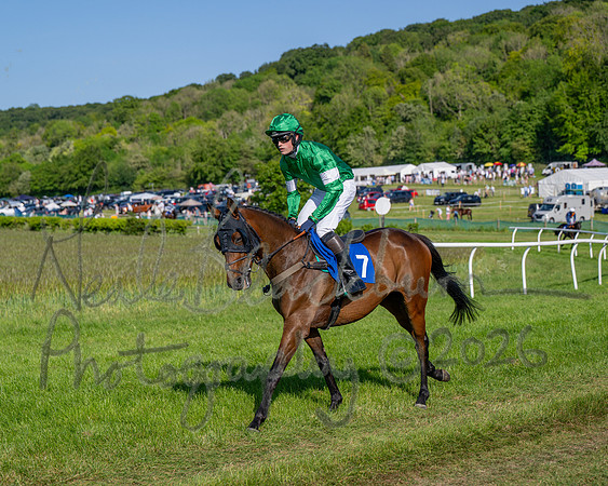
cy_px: 243
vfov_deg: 19.2
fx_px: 1439
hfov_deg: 23.9
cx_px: 304
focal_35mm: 80
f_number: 4
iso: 200
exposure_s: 1/2500
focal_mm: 71
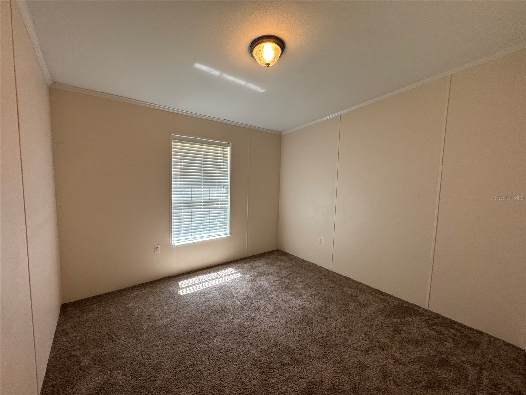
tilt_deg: -6.0
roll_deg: -2.2
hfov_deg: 102.1
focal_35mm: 14
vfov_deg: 85.7
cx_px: 263
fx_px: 213
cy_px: 198
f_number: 2.2
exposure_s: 1/120
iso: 160
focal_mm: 2.22
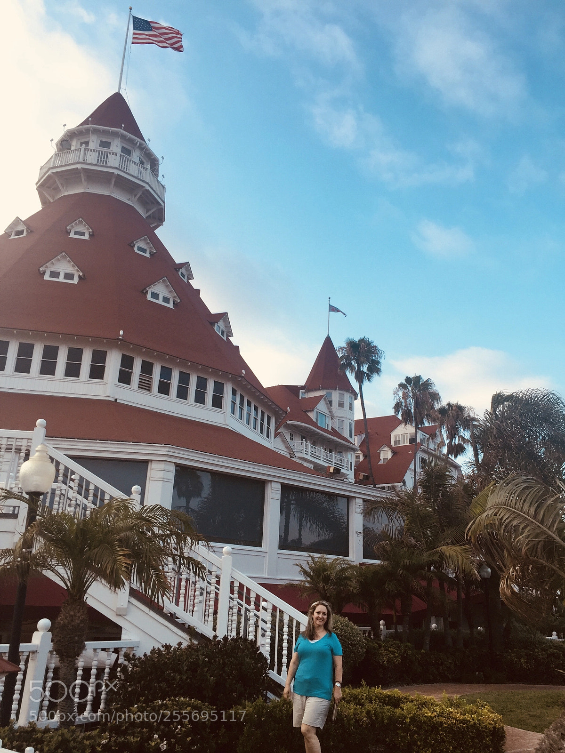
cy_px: 376
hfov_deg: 48.2
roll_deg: -3.2
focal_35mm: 29
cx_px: 282
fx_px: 631
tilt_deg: +18.7
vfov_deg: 61.7
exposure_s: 1/425
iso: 32
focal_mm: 4.15
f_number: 2.2
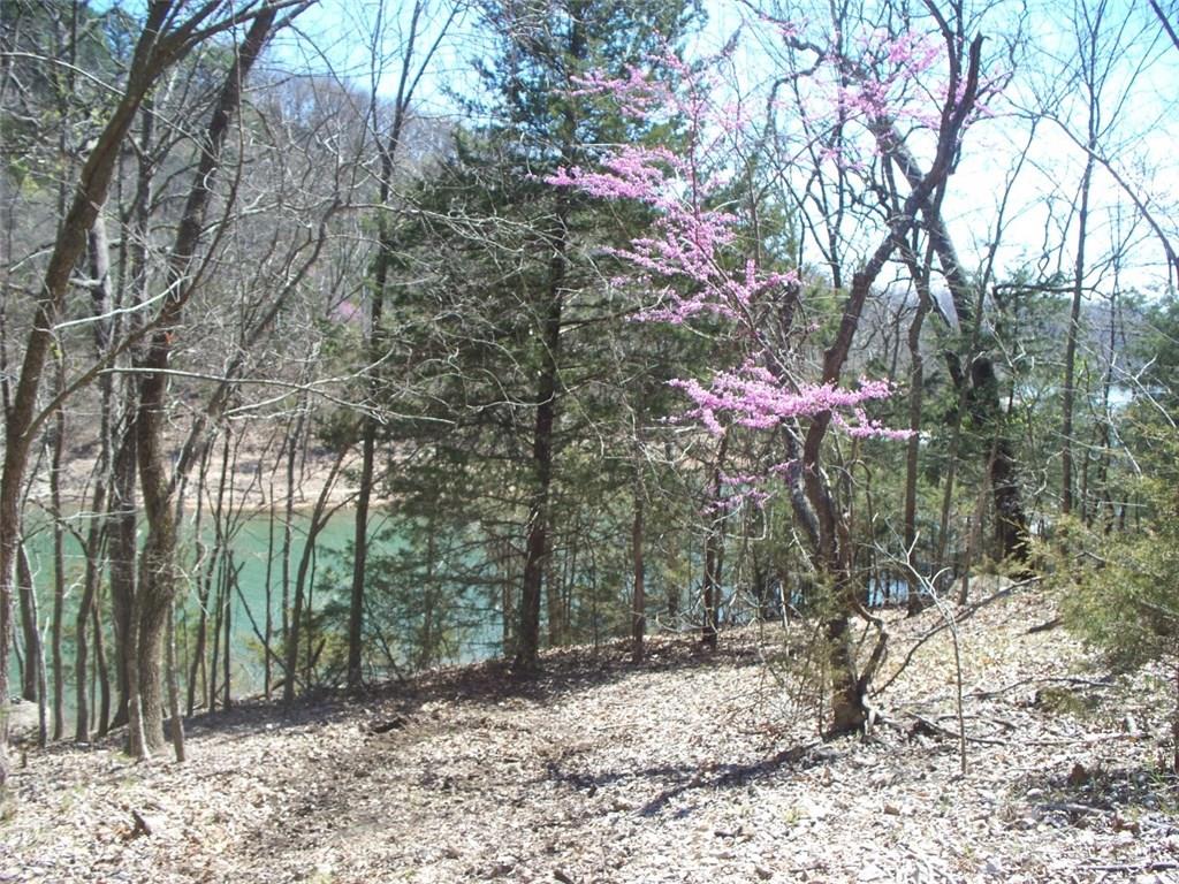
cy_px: 442
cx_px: 590
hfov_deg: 51.4
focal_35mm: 36
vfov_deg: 39.7
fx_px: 1226
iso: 64
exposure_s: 1/320
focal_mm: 7.54
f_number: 2.8
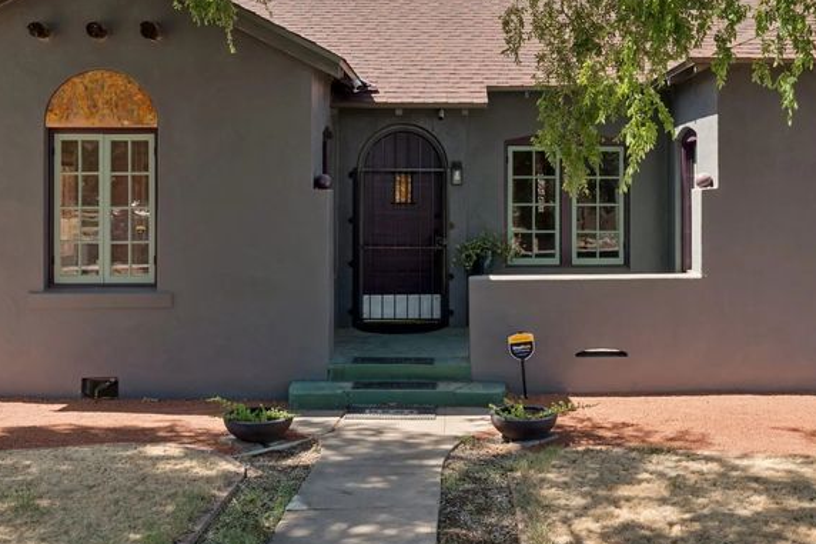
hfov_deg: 45.2
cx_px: 494
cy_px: 206
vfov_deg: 31.0
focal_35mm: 43
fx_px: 974
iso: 100
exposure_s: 1/80
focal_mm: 24
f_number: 9
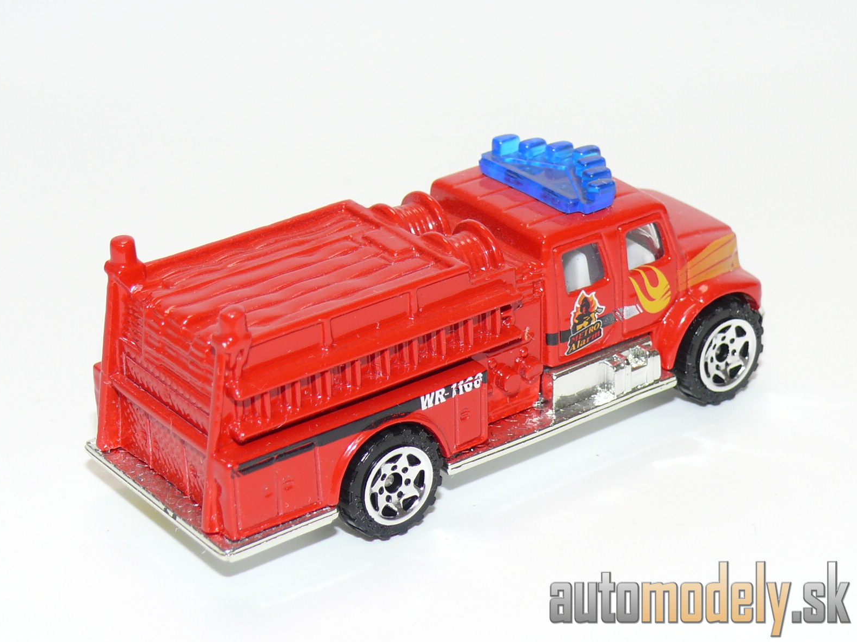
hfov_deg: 18.9
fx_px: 2574
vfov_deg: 14.2
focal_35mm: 104
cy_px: 319
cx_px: 425
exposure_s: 1/30
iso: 100
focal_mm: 13.5
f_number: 4
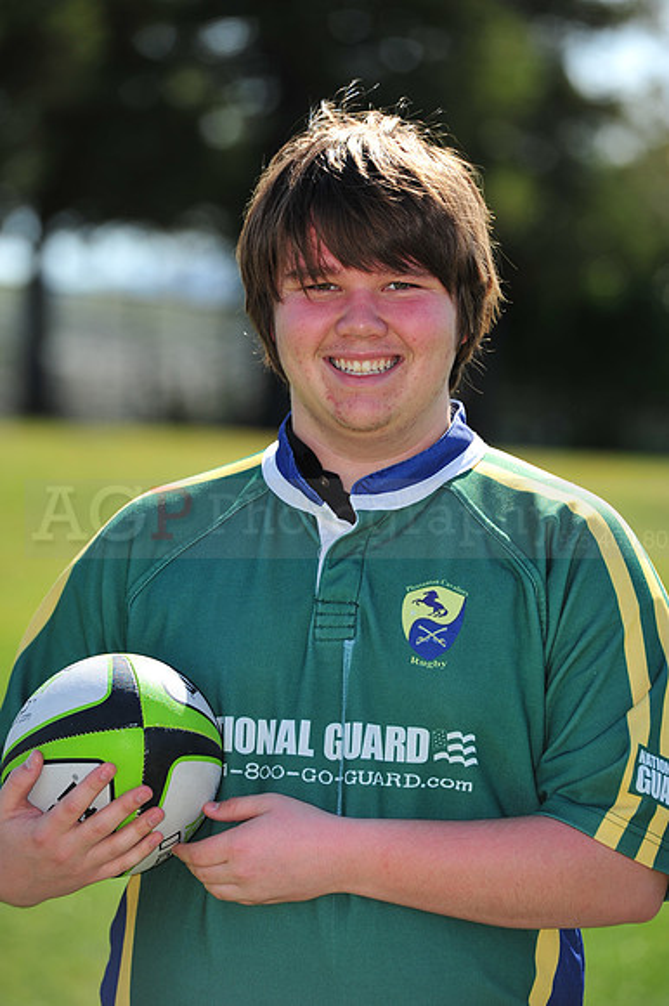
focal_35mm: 200
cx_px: 334
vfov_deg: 10.3
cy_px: 503
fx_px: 5581
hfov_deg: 6.9
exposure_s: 1/800
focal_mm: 200
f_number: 4.5
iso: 200
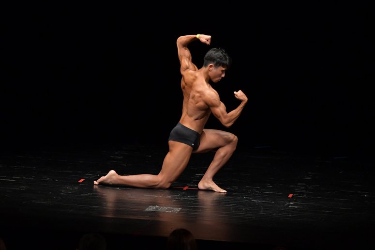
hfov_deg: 7.6
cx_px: 188
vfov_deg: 5.1
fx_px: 2811
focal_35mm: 270
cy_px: 125
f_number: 5.6
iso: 3200
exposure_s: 1/400
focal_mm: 180
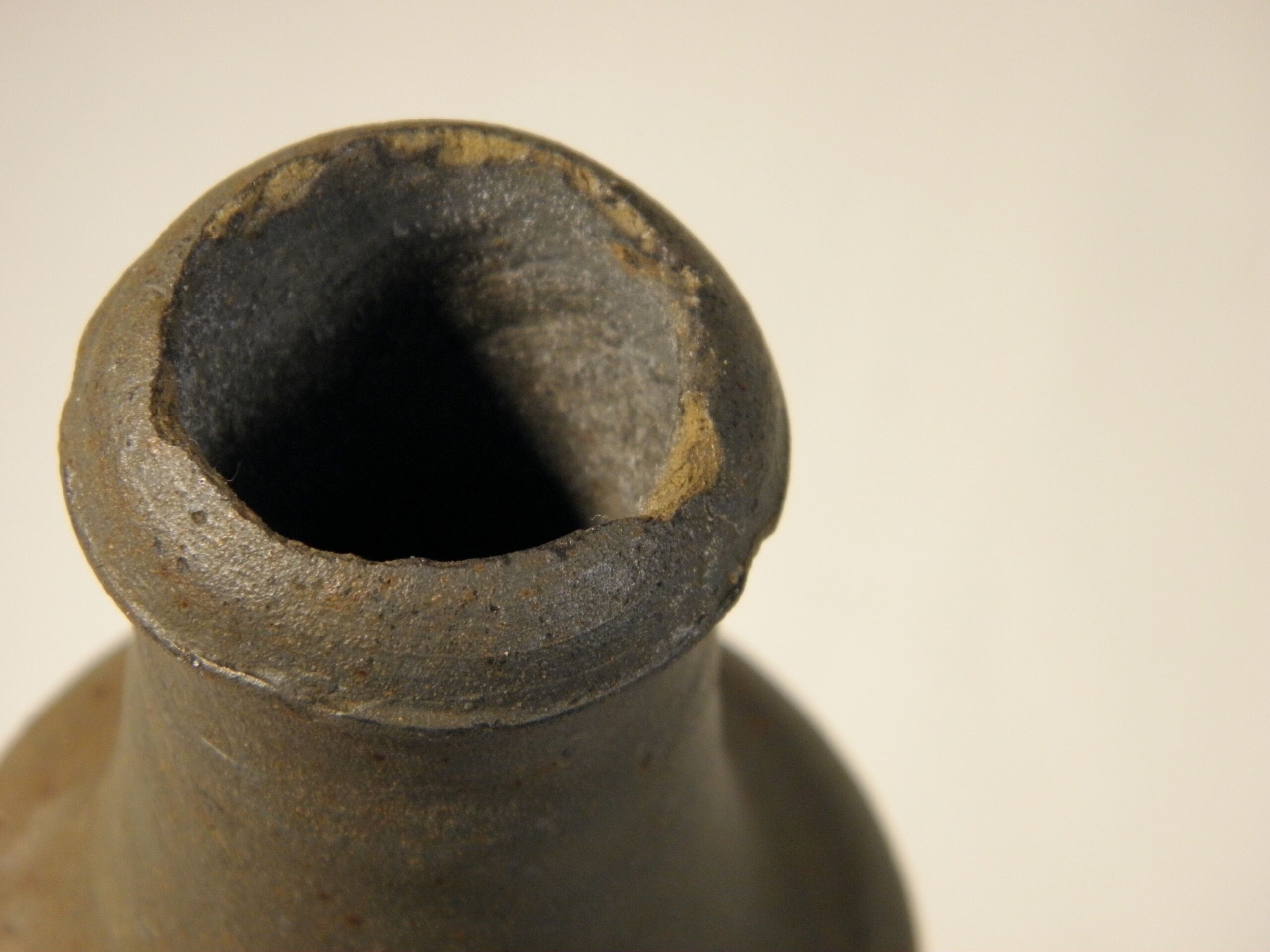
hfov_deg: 24.4
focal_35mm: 80
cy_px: 476
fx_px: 2935
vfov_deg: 18.4
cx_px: 635
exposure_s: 1/50
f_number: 4.4
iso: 200
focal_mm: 14.3
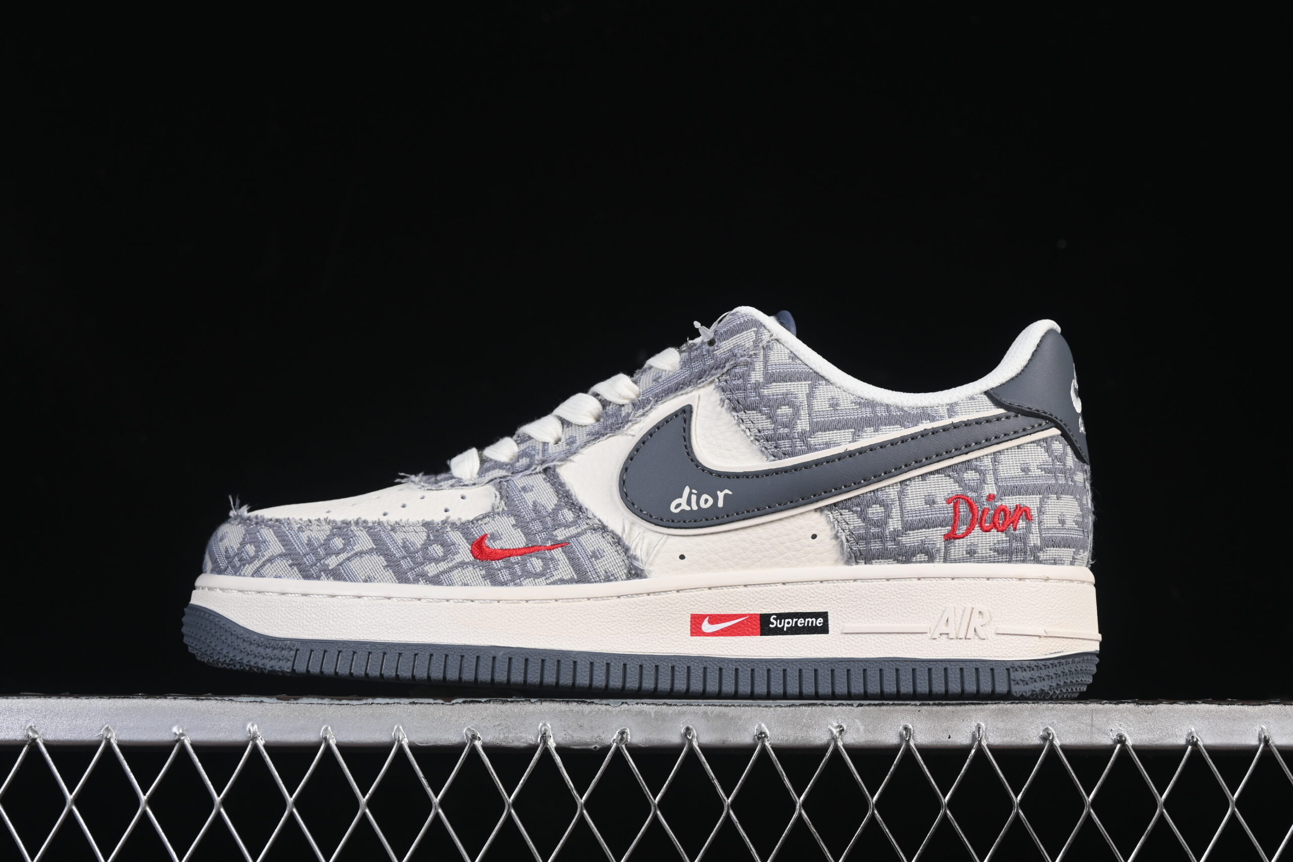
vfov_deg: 18.2
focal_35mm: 75
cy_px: 431
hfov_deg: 27.0
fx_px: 2694
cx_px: 646
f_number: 8
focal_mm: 50
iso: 160
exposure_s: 1/80
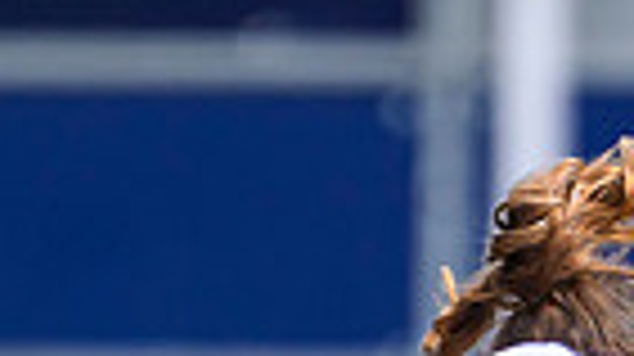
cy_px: 1005
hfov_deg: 0.5
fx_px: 79022
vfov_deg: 0.3
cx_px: 1178
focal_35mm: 4705
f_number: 4
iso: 500
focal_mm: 560
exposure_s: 1/2000
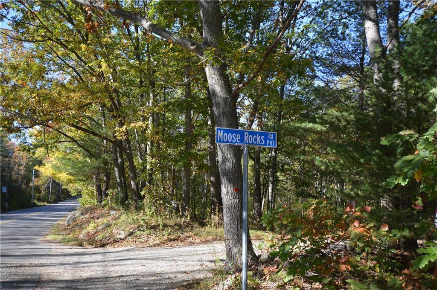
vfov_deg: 36.8
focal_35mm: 36
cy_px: 145
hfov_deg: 53.2
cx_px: 218
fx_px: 436
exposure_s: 1/125
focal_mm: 24
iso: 140
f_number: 5.6
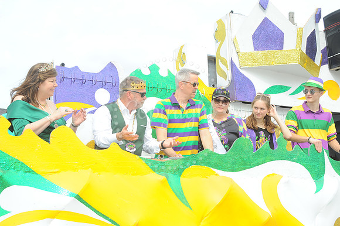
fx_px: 519
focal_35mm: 55
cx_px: 170
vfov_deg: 24.6
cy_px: 113
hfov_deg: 36.3
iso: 250
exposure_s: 1/160
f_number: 9
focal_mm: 55
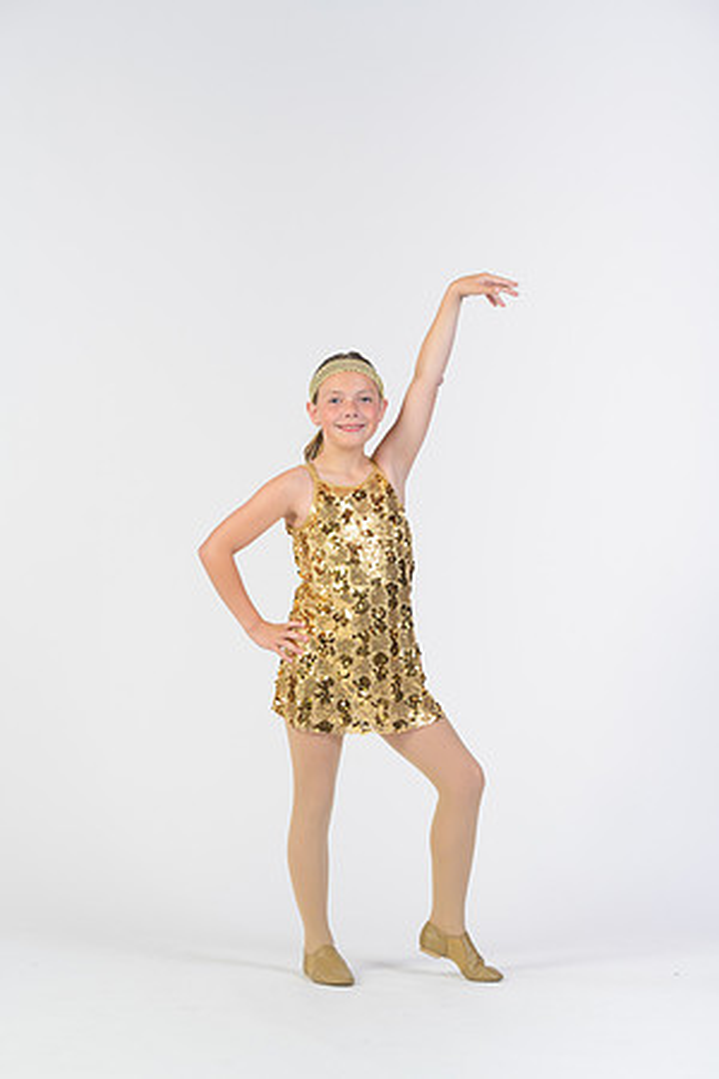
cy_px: 540
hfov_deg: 13.2
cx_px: 360
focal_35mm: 104
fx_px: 3115
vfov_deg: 19.6
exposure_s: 1/160
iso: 400
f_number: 6.3
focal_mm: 104
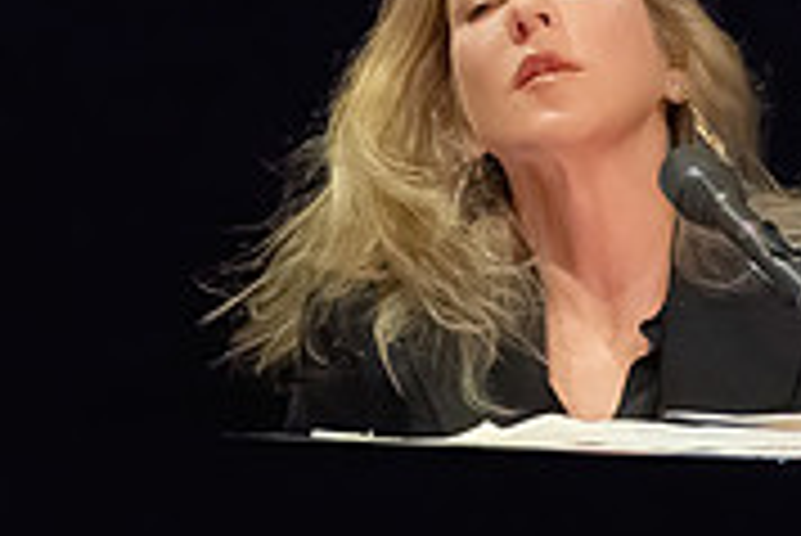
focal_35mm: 1480
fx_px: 32956
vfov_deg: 0.9
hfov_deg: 1.4
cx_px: 1111
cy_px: 265
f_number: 8
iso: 25600
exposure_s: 1/320
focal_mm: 358
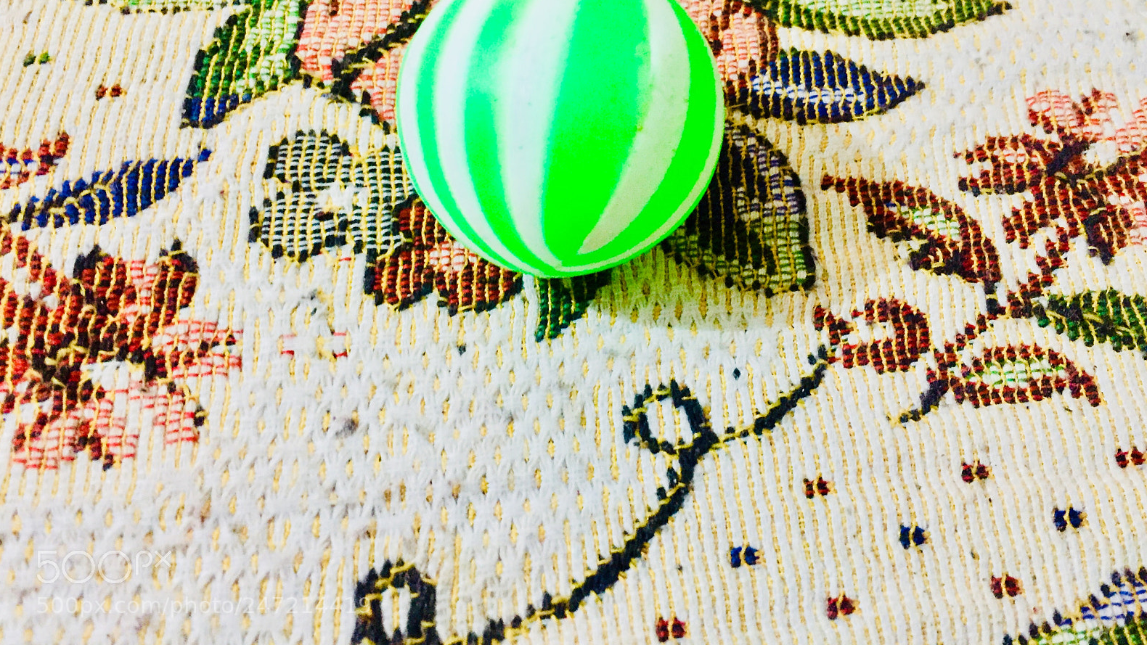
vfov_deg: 36.4
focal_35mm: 32
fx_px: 973
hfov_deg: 61.0
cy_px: 227
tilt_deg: -61.1
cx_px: 572
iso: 500
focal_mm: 4.15
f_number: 2.2
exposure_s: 1/17
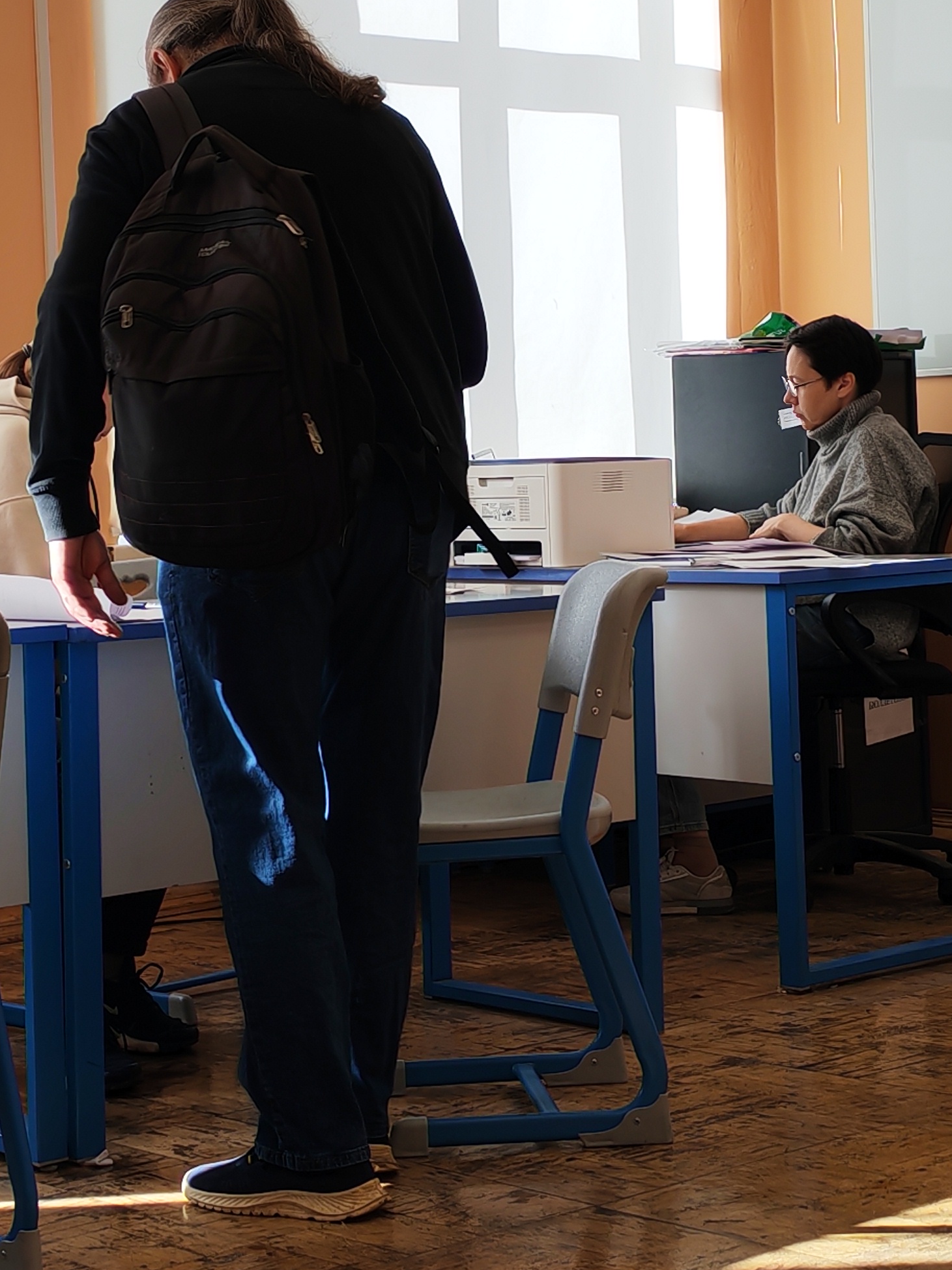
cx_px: 531
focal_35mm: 82
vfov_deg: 23.8
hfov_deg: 18.0
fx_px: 3007
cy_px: 486
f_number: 1.9
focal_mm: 6.12
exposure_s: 1/160
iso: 50
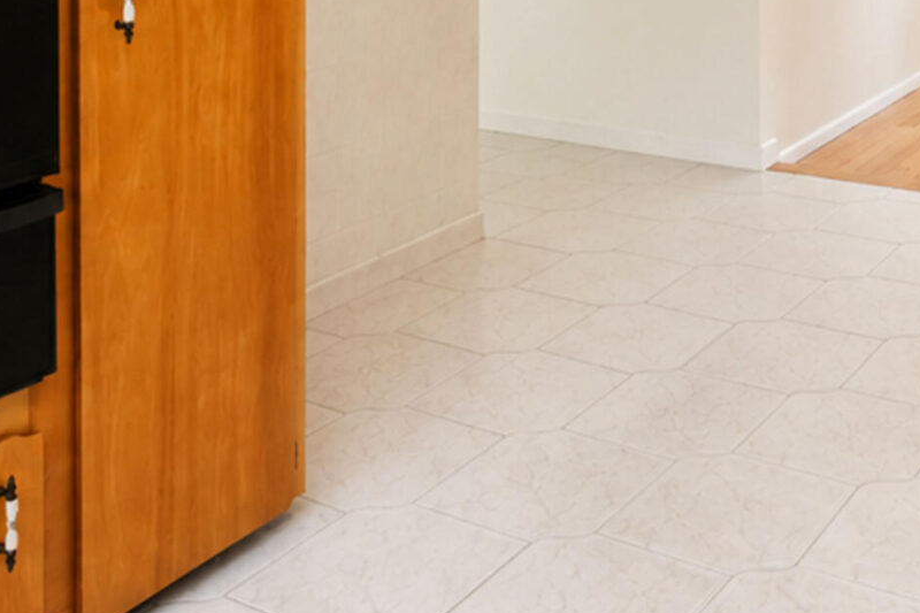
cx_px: 638
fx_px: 1226
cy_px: -193
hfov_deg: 40.4
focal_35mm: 48
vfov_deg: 24.4
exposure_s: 1/60
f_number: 8
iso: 1600
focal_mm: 10
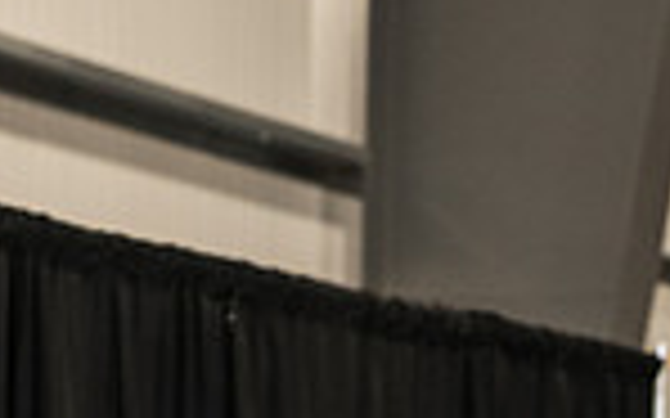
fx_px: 5056
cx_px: 971
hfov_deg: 7.5
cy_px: 856
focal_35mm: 277
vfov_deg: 4.7
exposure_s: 1/200
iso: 2500
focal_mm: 70
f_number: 5
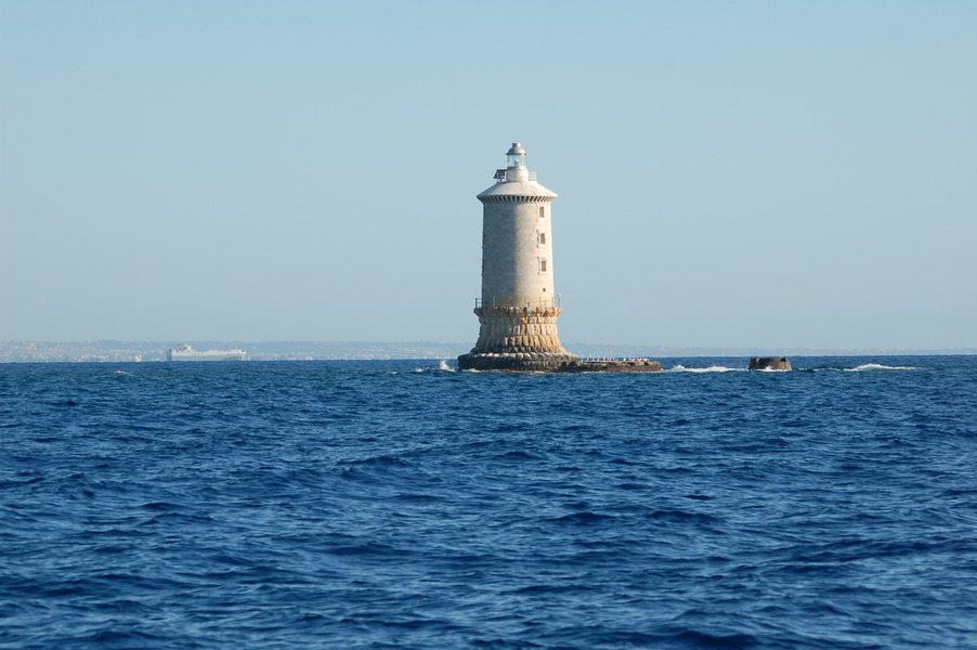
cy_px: 325
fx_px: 4963
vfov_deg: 7.5
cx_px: 488
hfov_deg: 11.2
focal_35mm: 183
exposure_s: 1/640
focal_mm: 122
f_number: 6.3
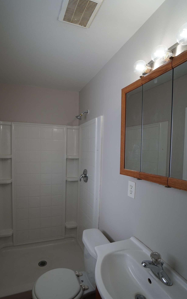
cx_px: 80
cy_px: 159
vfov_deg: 91.0
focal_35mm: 18
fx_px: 147
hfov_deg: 64.7
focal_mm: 10
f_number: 4
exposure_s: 1/160
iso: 400
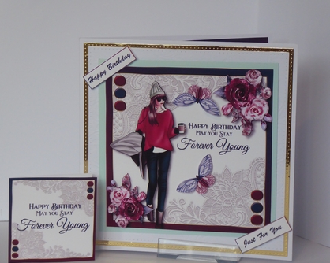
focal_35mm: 123
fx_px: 1201
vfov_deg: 12.5
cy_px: 131
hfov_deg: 15.6
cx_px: 157
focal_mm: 19
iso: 400
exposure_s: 1/50
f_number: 5.1
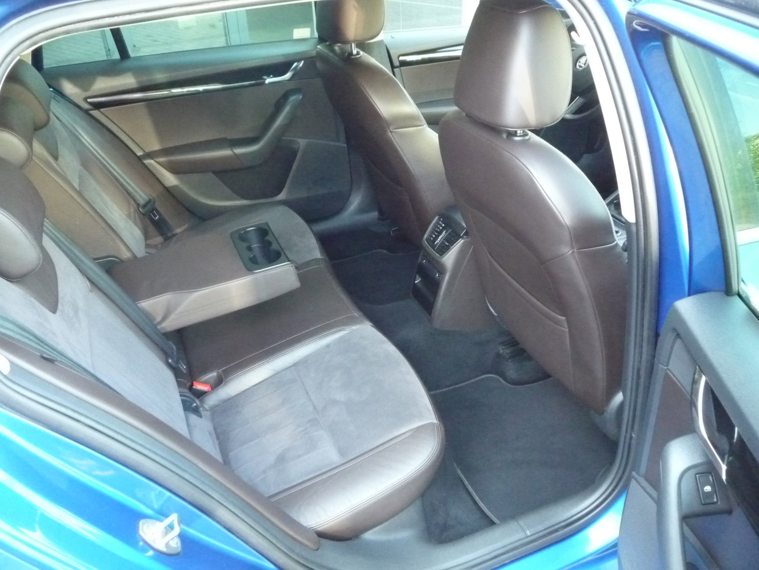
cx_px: 380
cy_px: 285
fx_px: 658
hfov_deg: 60.0
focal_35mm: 30
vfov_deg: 46.8
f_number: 3.3
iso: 800
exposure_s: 1/40
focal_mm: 5.2
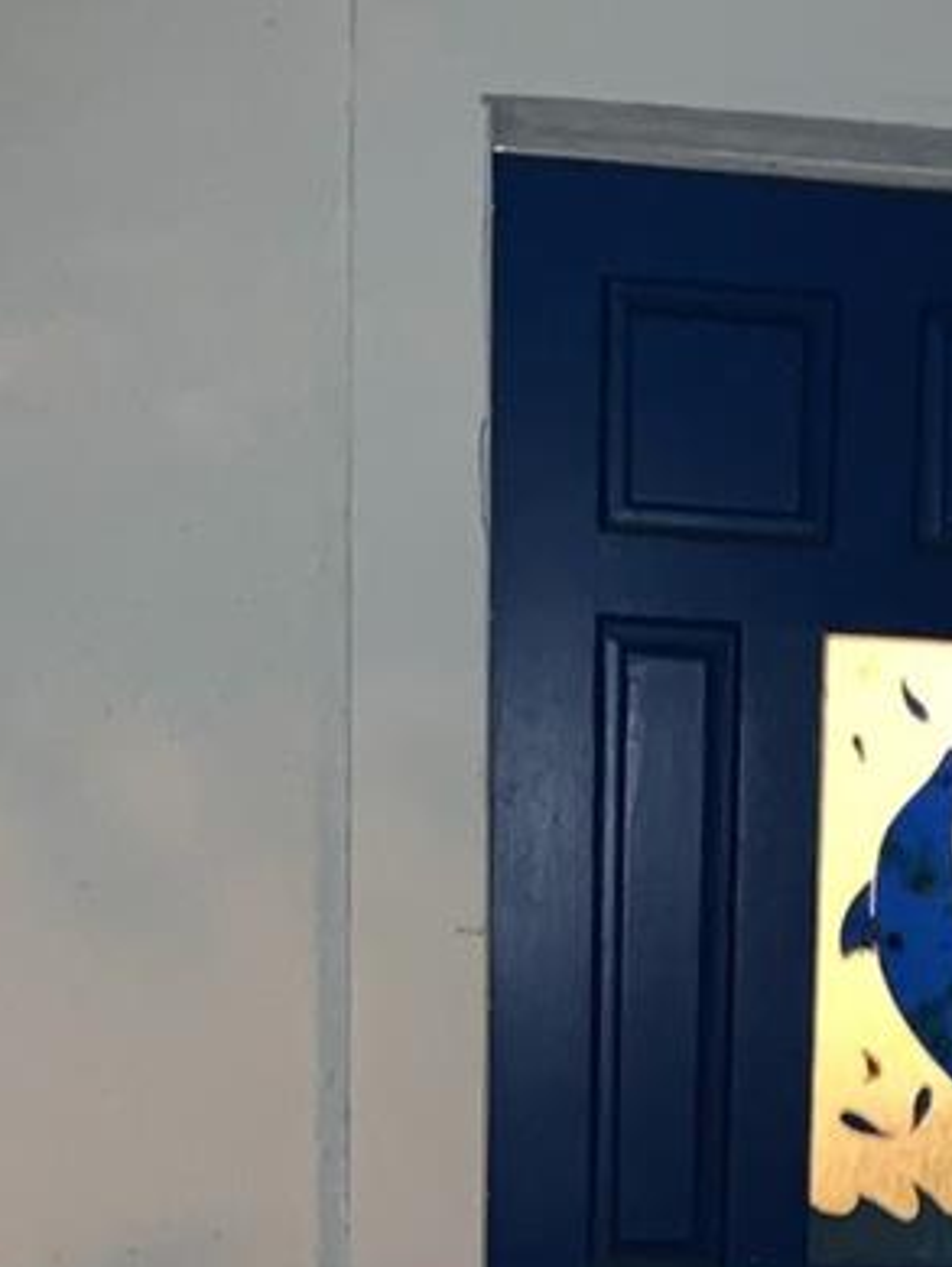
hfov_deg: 17.9
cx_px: 991
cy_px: 1218
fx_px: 2930
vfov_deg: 23.5
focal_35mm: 80
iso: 320
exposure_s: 1/4
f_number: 1.8
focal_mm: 4.25
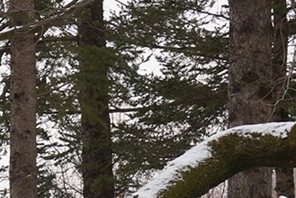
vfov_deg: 5.6
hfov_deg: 8.5
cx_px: -140
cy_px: 445
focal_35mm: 237
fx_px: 1950
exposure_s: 1/100
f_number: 13
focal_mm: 39
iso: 320
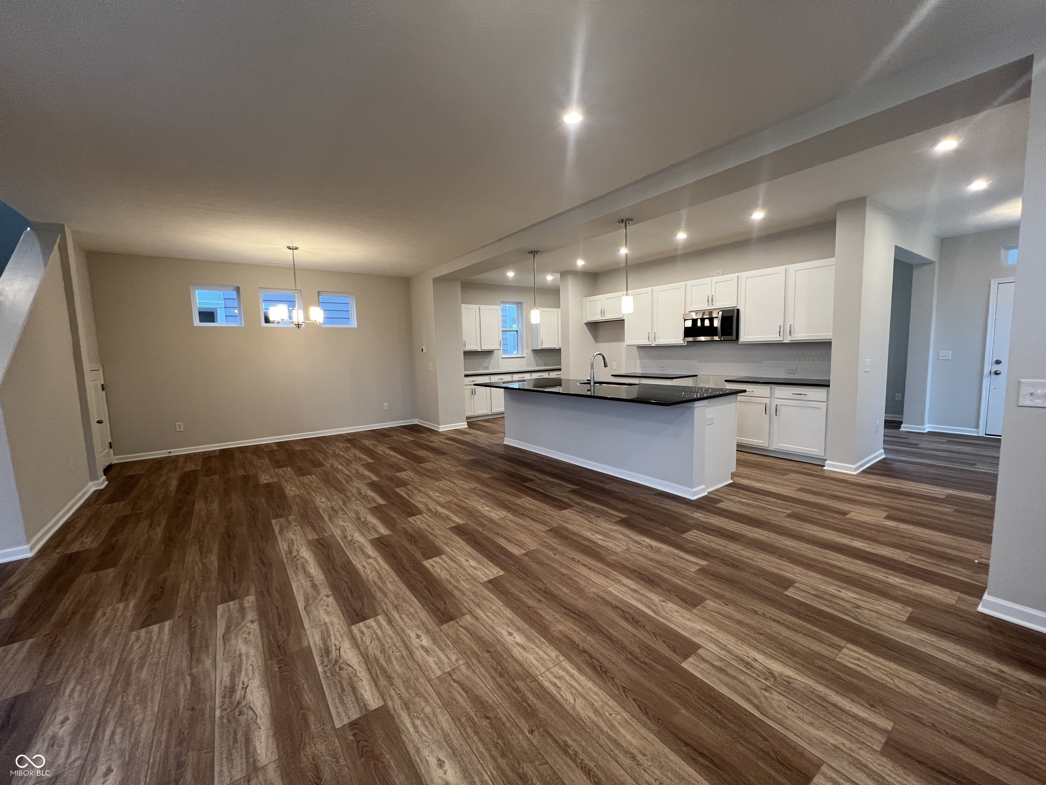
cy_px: 392
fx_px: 393
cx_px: 523
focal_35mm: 13
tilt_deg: -5.3
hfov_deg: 106.2
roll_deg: +0.8
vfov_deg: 89.9
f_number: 1.8
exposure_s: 1/120
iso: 160
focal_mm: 1.57
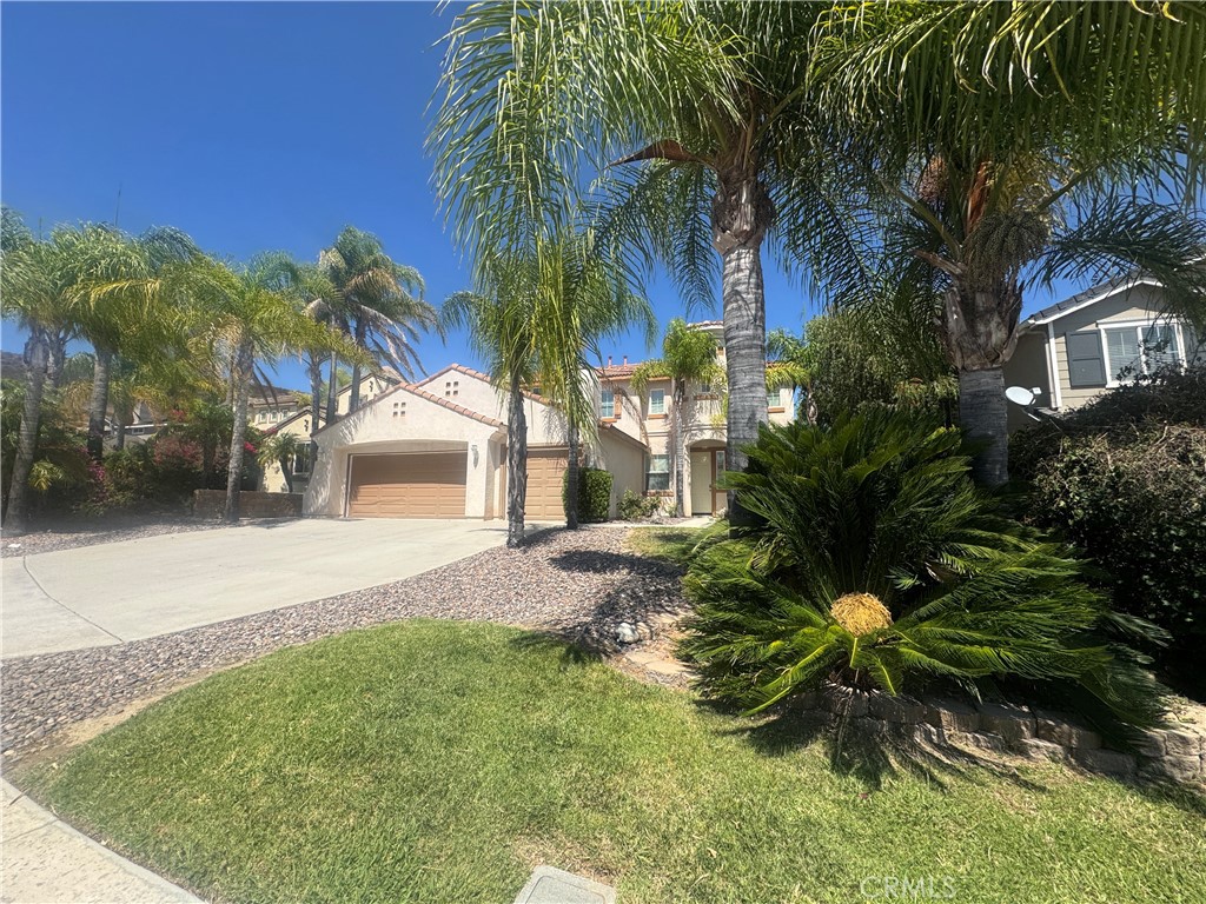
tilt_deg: +8.9
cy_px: 452
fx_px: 488
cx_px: 603
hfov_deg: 102.1
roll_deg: +0.5
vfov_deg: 85.7
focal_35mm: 14
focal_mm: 2.22
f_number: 2.2
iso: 50
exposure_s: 1/2770
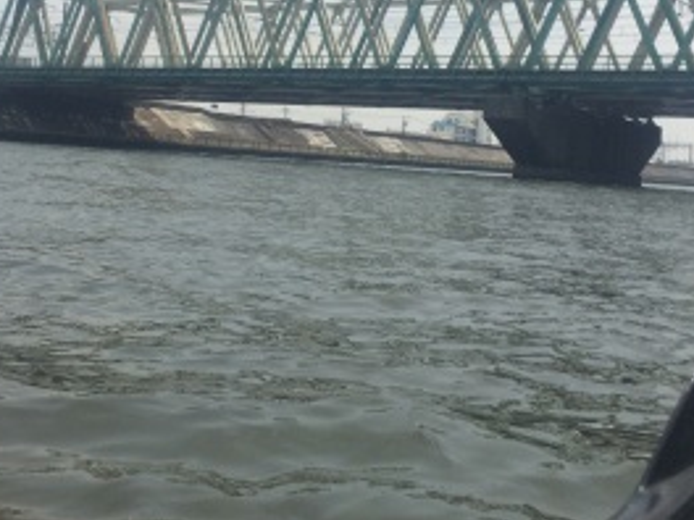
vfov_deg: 27.8
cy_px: 84
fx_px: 1022
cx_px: 297
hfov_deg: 37.4
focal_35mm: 51
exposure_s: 1/3731
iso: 40
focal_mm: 4.12
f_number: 2.2
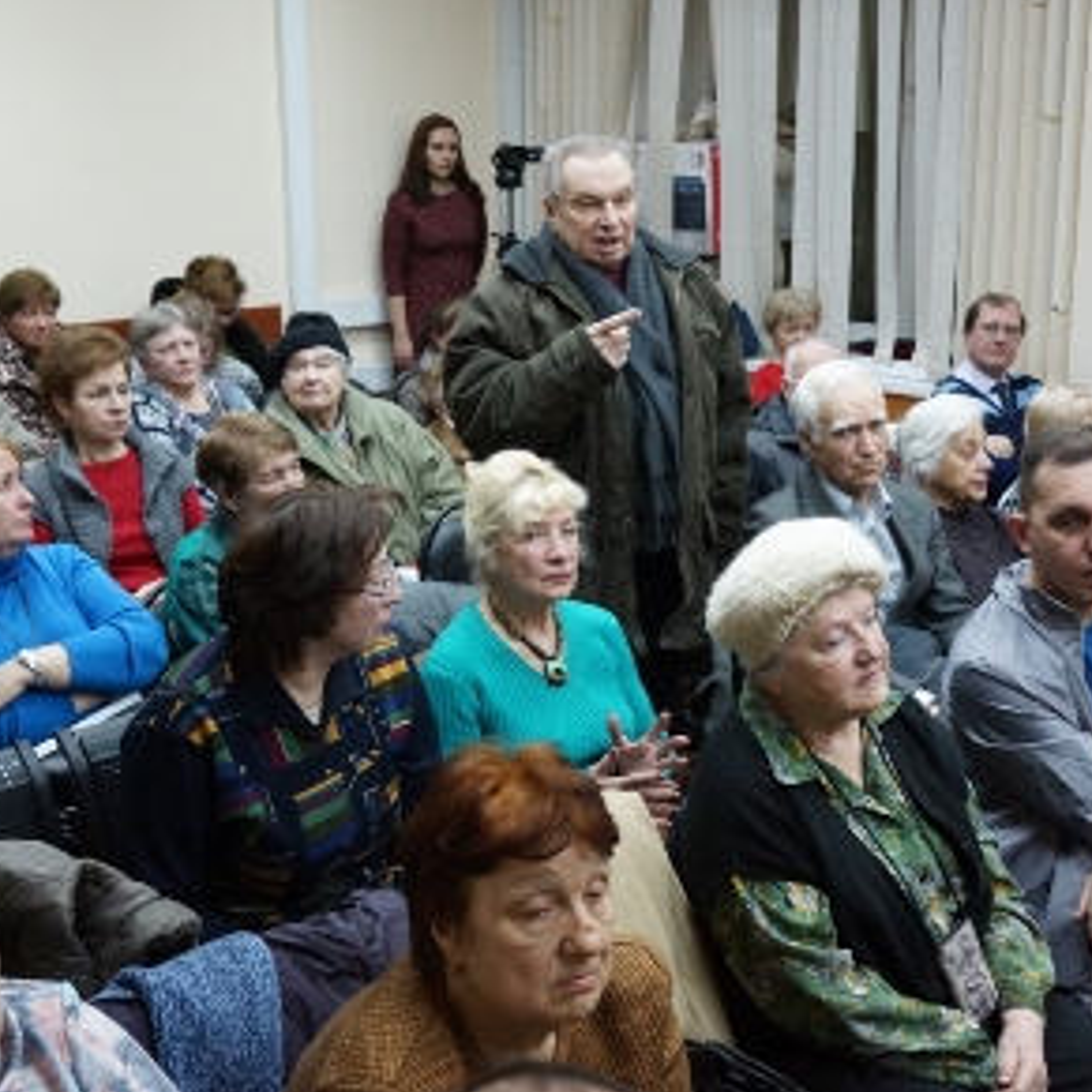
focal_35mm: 51
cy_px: 542
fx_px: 1820
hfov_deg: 33.4
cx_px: 600
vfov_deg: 33.4
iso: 2000
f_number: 5
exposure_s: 1/100
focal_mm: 26
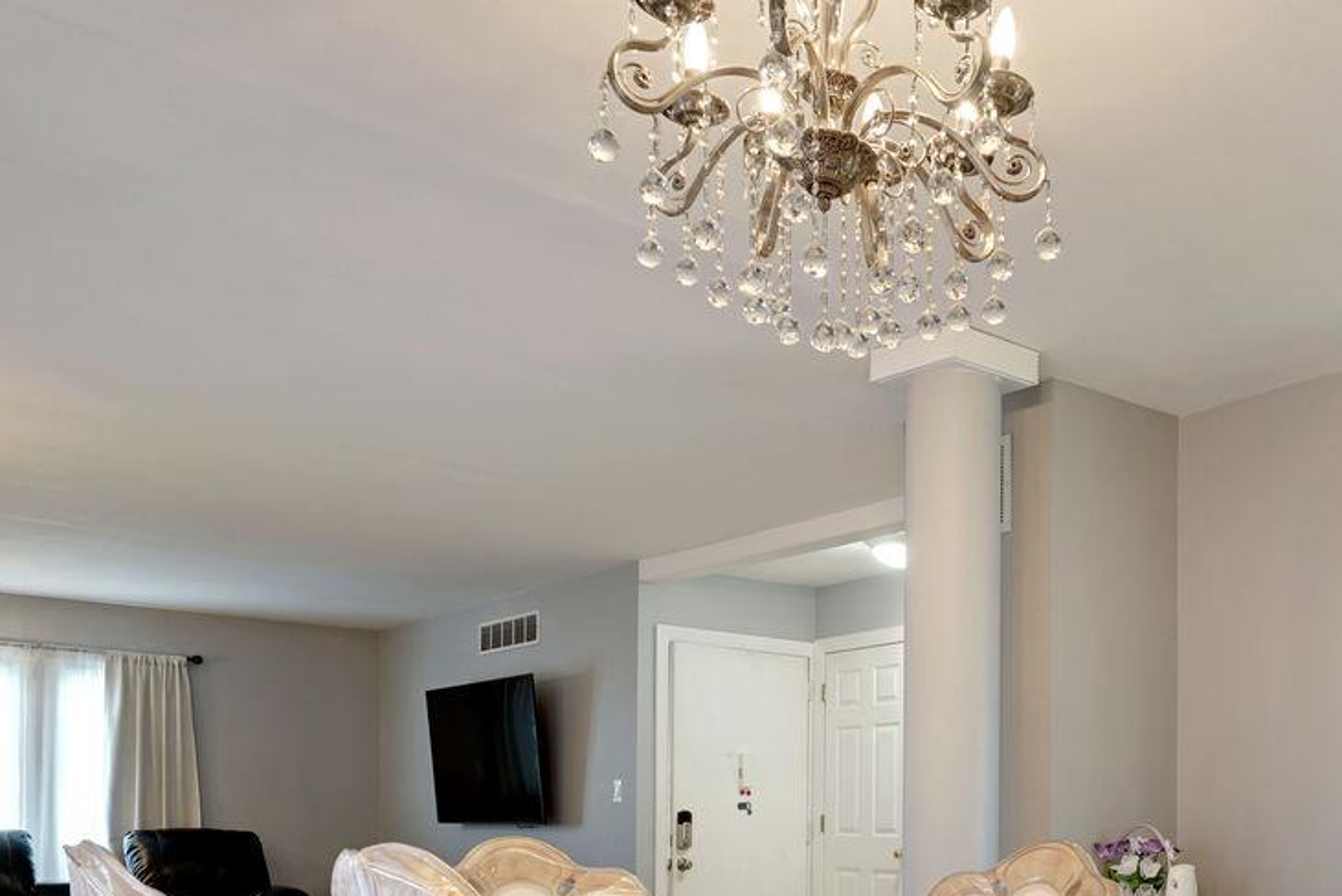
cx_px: 969
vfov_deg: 35.6
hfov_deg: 52.5
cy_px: 812
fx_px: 1305
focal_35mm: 35
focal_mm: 16
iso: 100
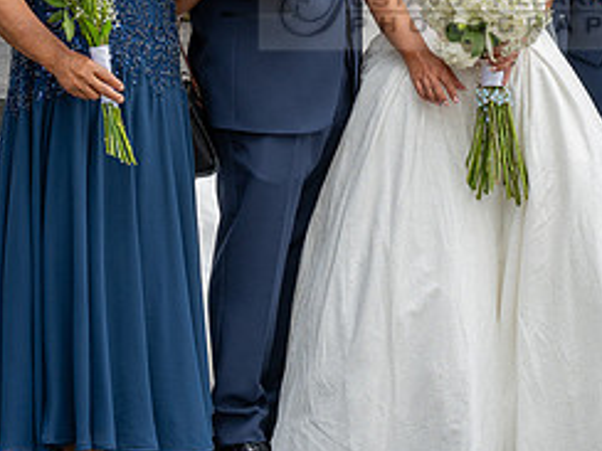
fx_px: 1948
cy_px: -9
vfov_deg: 13.0
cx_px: 474
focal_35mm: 112
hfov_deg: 17.4
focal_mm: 49
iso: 250
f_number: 5
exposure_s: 1/250
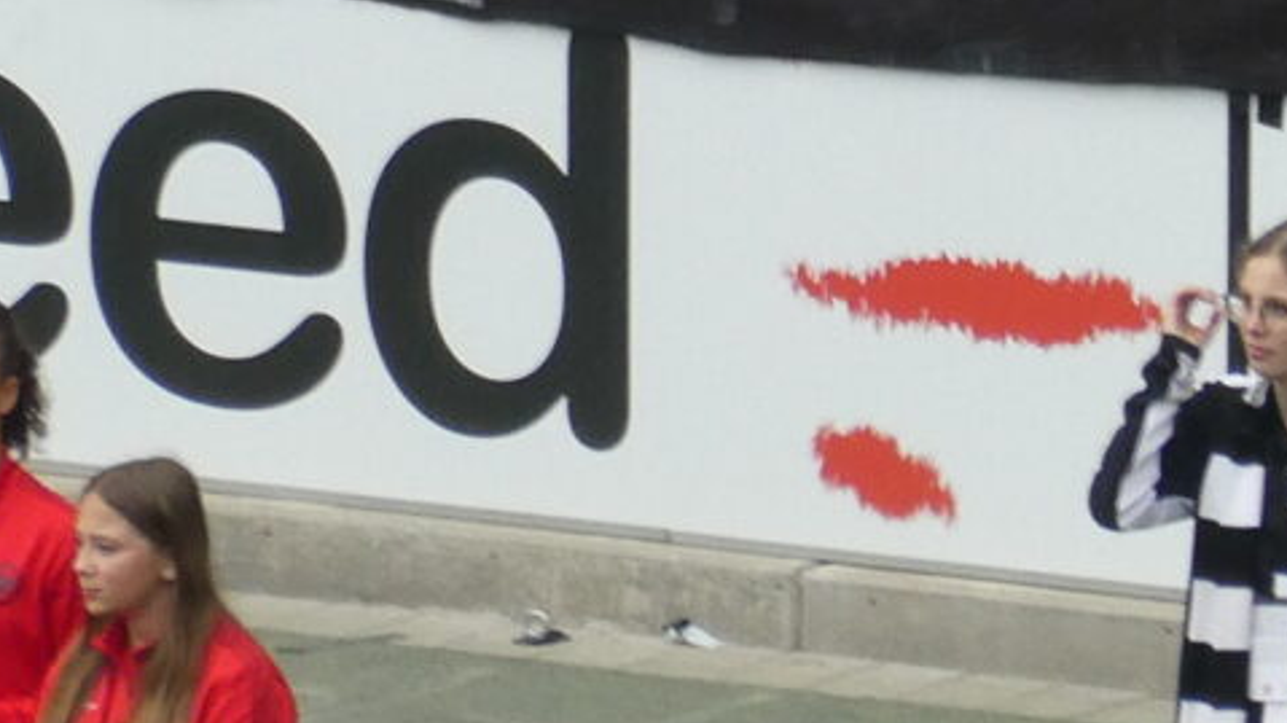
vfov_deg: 0.4
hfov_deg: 0.7
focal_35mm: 3006
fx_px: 102543
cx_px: 575
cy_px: -215
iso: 200
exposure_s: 1/125
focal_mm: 129
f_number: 6.4
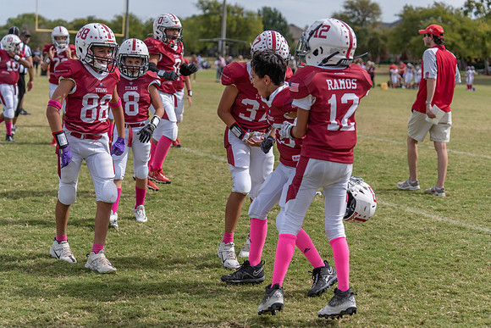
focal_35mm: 70
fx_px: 955
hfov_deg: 28.8
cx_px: 246
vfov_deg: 19.5
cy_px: 164
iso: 100
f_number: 3.5
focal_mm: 70
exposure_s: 1/1600
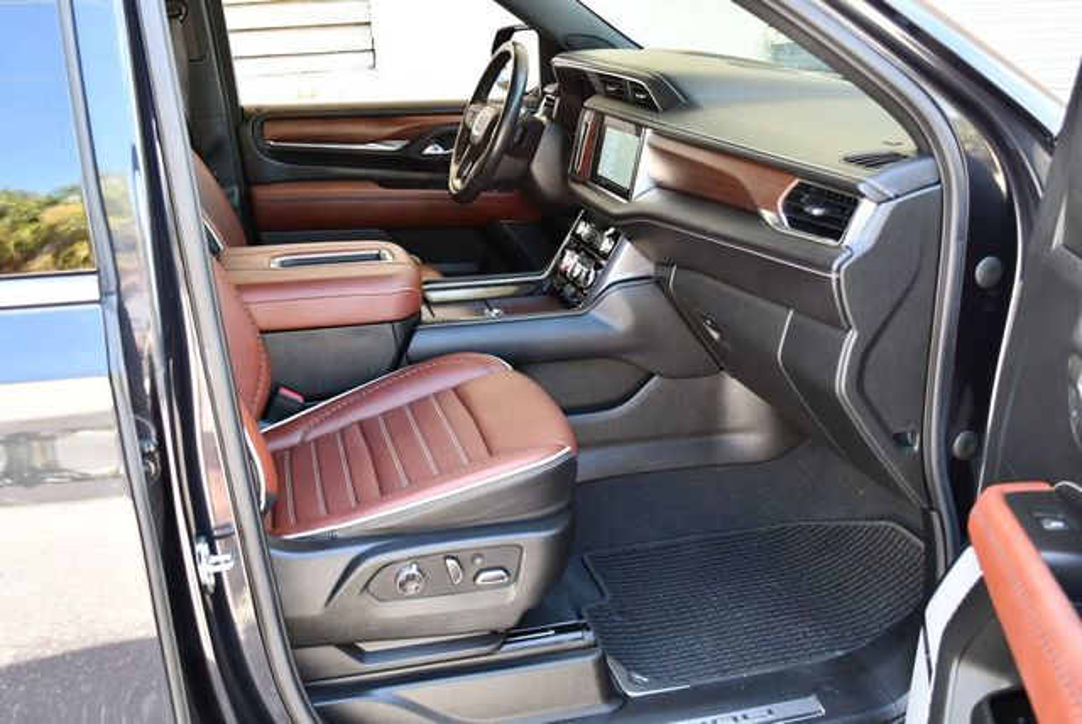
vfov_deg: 36.9
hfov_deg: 53.1
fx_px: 1083
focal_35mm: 36
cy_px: 362
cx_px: 541
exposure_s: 1/250
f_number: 3.5
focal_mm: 18
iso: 800
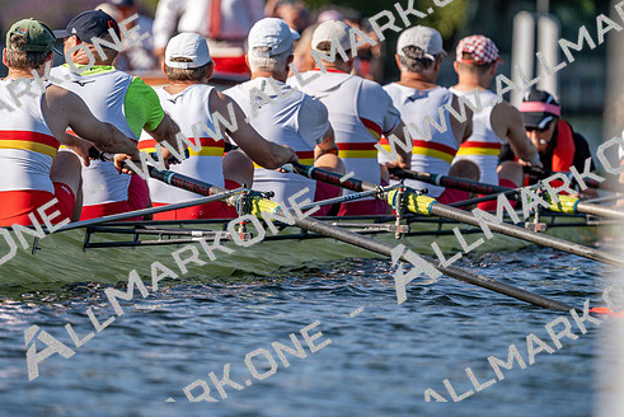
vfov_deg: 2.6
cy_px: 184
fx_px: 9261
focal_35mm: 534
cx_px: 282
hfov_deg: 3.9
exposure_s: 1/1600
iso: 250
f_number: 6.3
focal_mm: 452
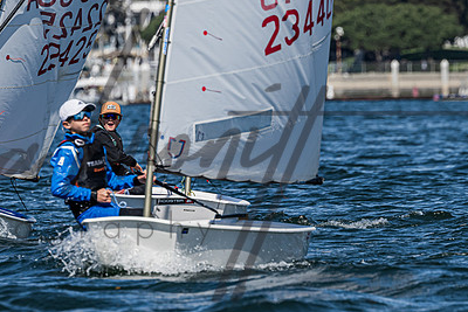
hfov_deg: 2.6
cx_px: 284
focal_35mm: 797
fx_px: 10364
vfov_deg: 1.7
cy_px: 215
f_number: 8
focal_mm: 400
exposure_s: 1/1000
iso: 320
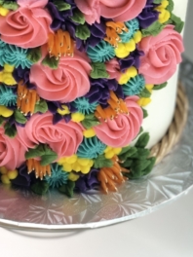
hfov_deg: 13.6
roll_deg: +0.4
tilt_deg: -30.1
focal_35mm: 108
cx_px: 39
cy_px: 23
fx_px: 803
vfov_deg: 17.9
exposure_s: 1/30
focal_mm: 6.6
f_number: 2.8
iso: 32
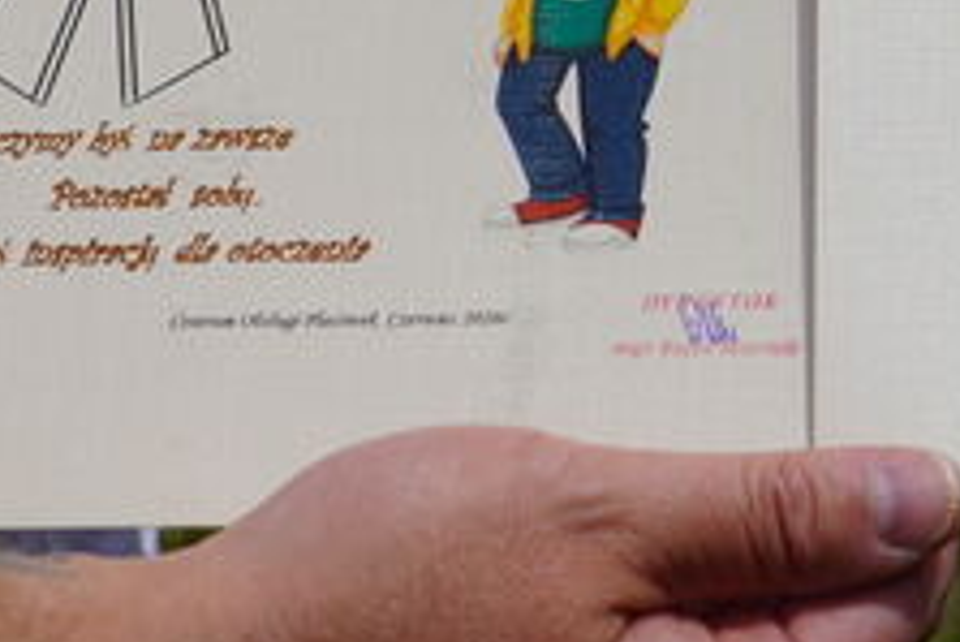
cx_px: 878
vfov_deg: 8.5
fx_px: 4157
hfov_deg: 13.1
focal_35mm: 156
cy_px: -459
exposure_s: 1/1600
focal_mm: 29
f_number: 5
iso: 100
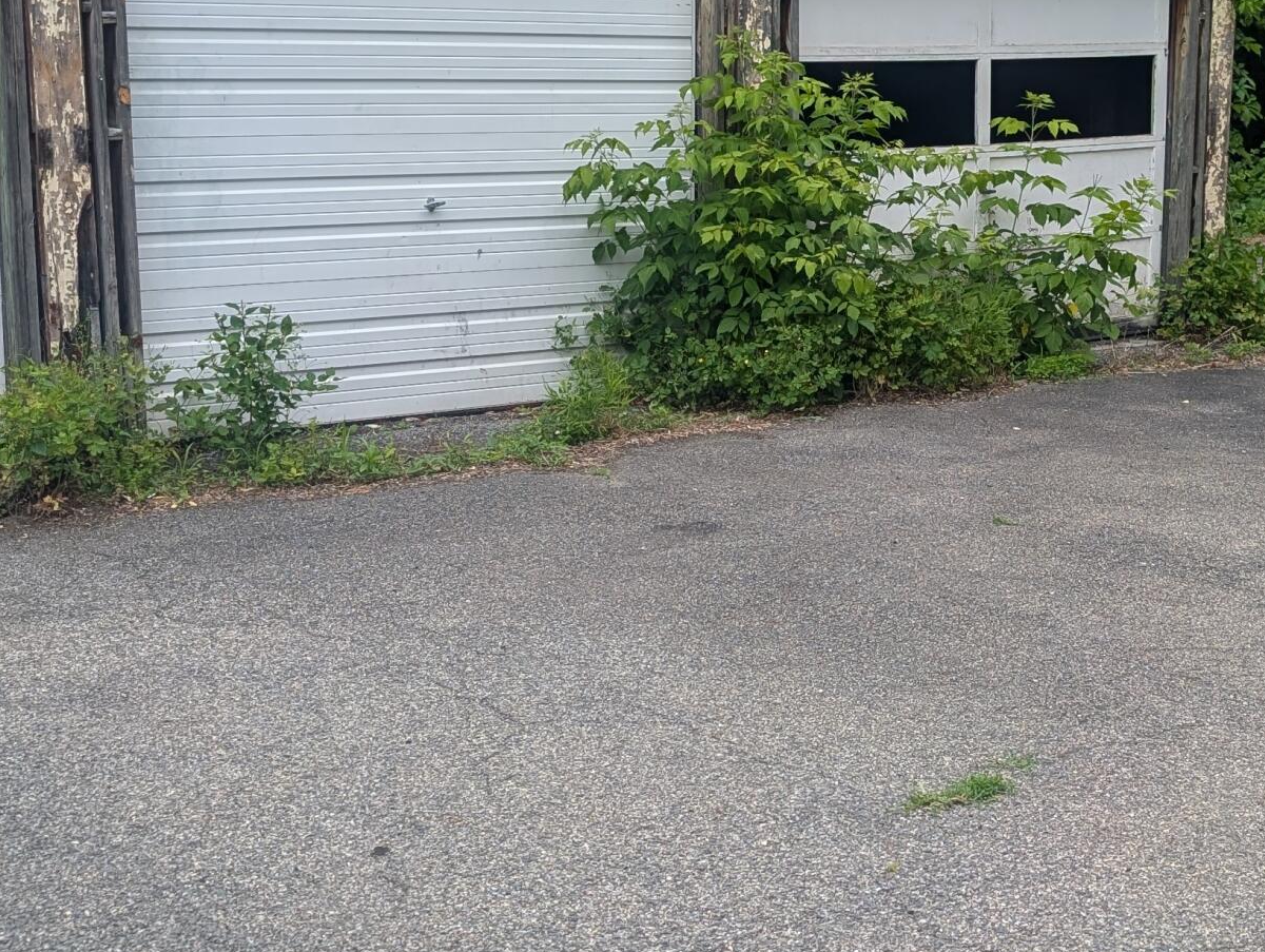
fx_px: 2195
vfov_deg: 24.4
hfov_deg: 31.8
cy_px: 393
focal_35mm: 60
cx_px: 888
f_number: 1.68
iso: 20
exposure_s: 1/735
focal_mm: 6.9
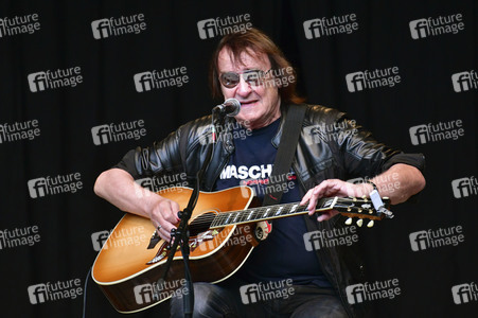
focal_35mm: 750
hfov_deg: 2.8
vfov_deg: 1.8
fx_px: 9951
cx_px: 239
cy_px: 159
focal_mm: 500
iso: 2000
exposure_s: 1/400
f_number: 5.6
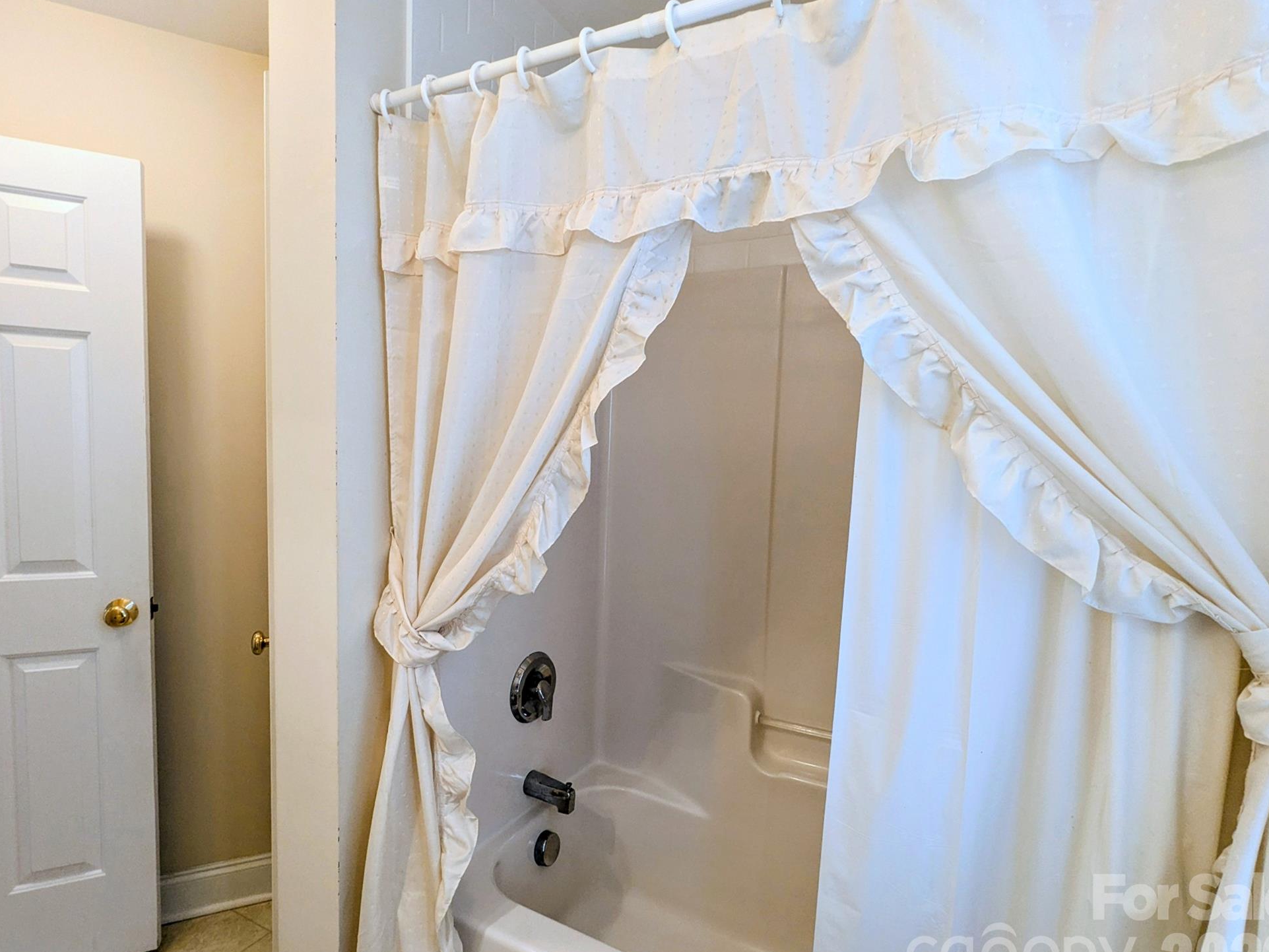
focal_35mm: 17
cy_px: 496
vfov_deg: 74.7
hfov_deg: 91.0
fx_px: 623
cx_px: 629
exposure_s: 1/24
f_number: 2.2
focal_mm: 2.35
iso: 81
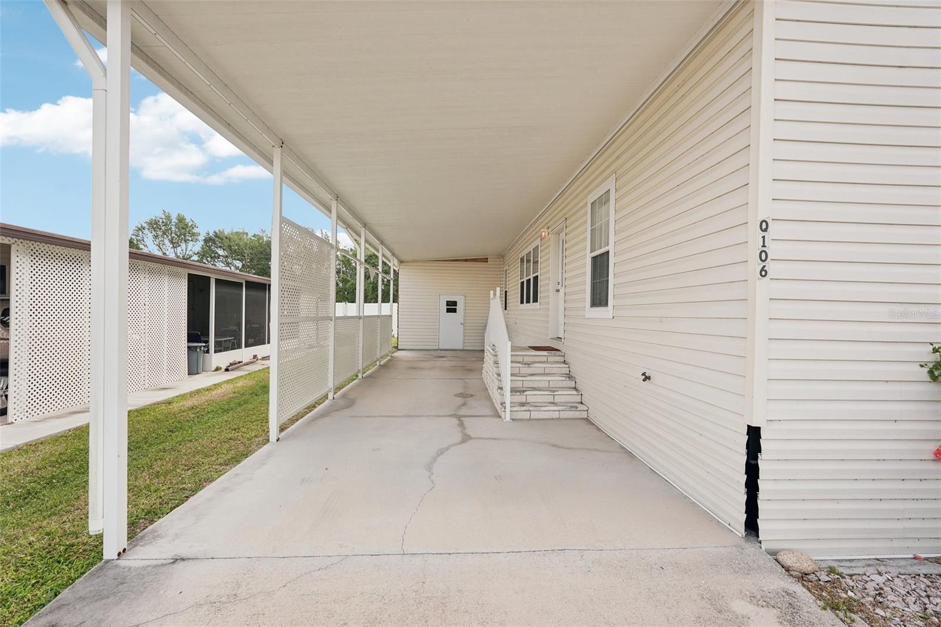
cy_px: 314
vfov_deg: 73.7
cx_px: 470
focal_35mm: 16
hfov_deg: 96.7
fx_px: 418
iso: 400
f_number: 5.6
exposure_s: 1/640
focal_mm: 16
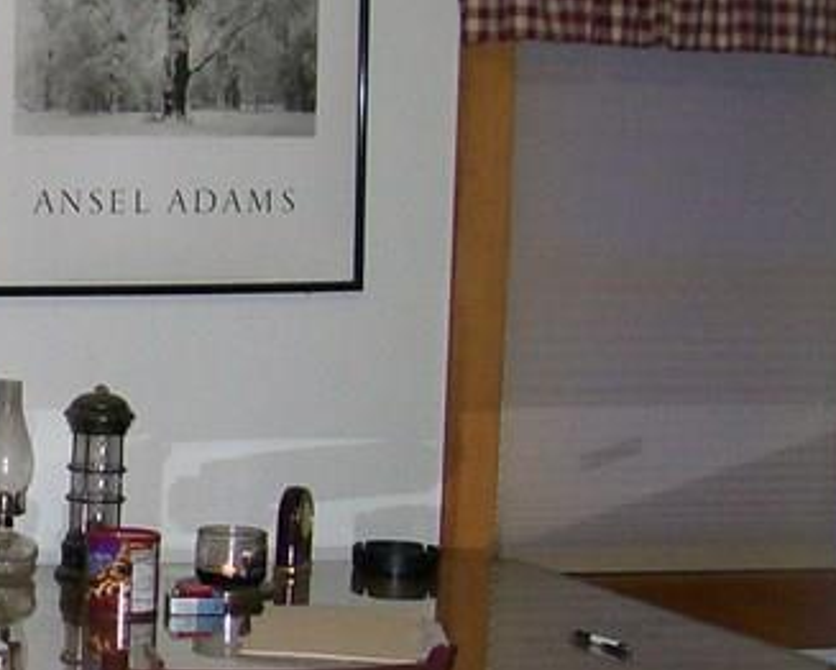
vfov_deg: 14.0
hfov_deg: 16.1
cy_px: 483
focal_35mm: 110
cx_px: -401
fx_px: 2723
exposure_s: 1/32
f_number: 2.7
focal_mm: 6
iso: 140
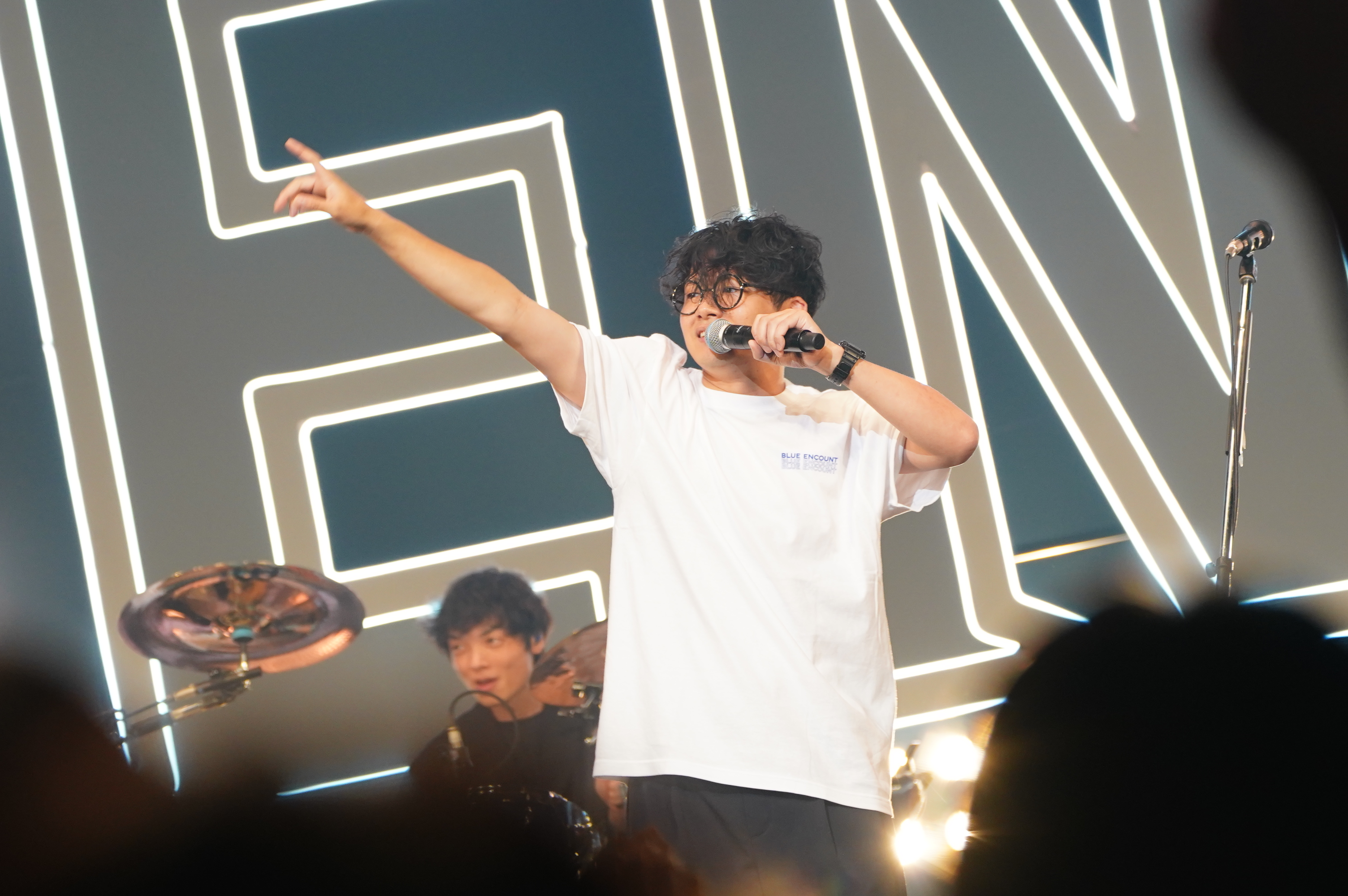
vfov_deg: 4.4
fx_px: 11710
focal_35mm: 313
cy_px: 448
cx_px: 674
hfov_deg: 6.6
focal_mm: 209
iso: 1600
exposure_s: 1/200
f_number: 5.6
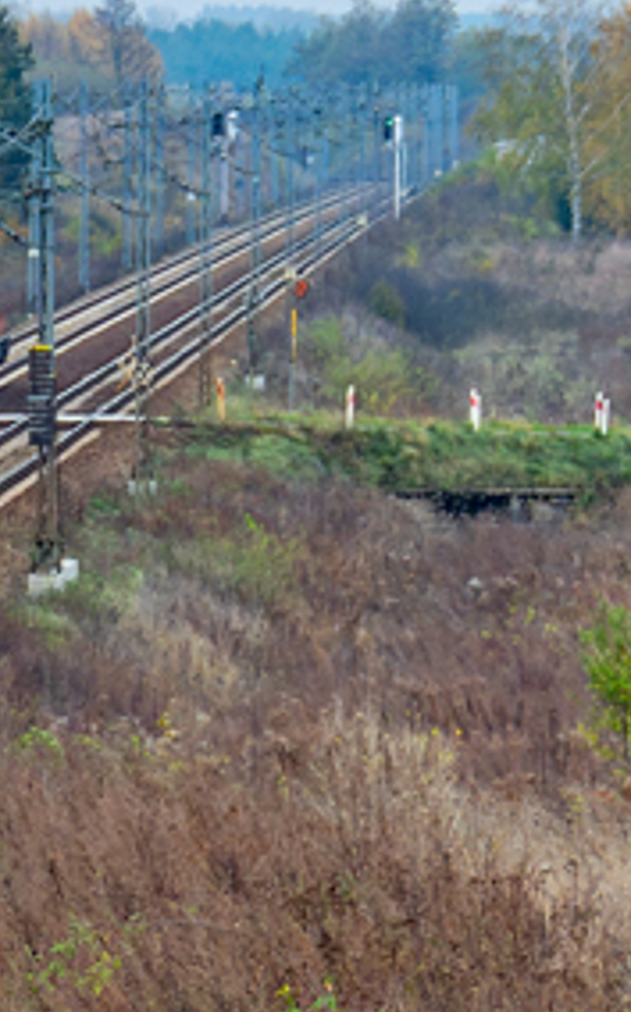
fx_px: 13785
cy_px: 615
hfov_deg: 2.6
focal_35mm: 500
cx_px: -770
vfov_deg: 4.2
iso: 320
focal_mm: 58
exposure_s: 1/320
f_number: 7.1
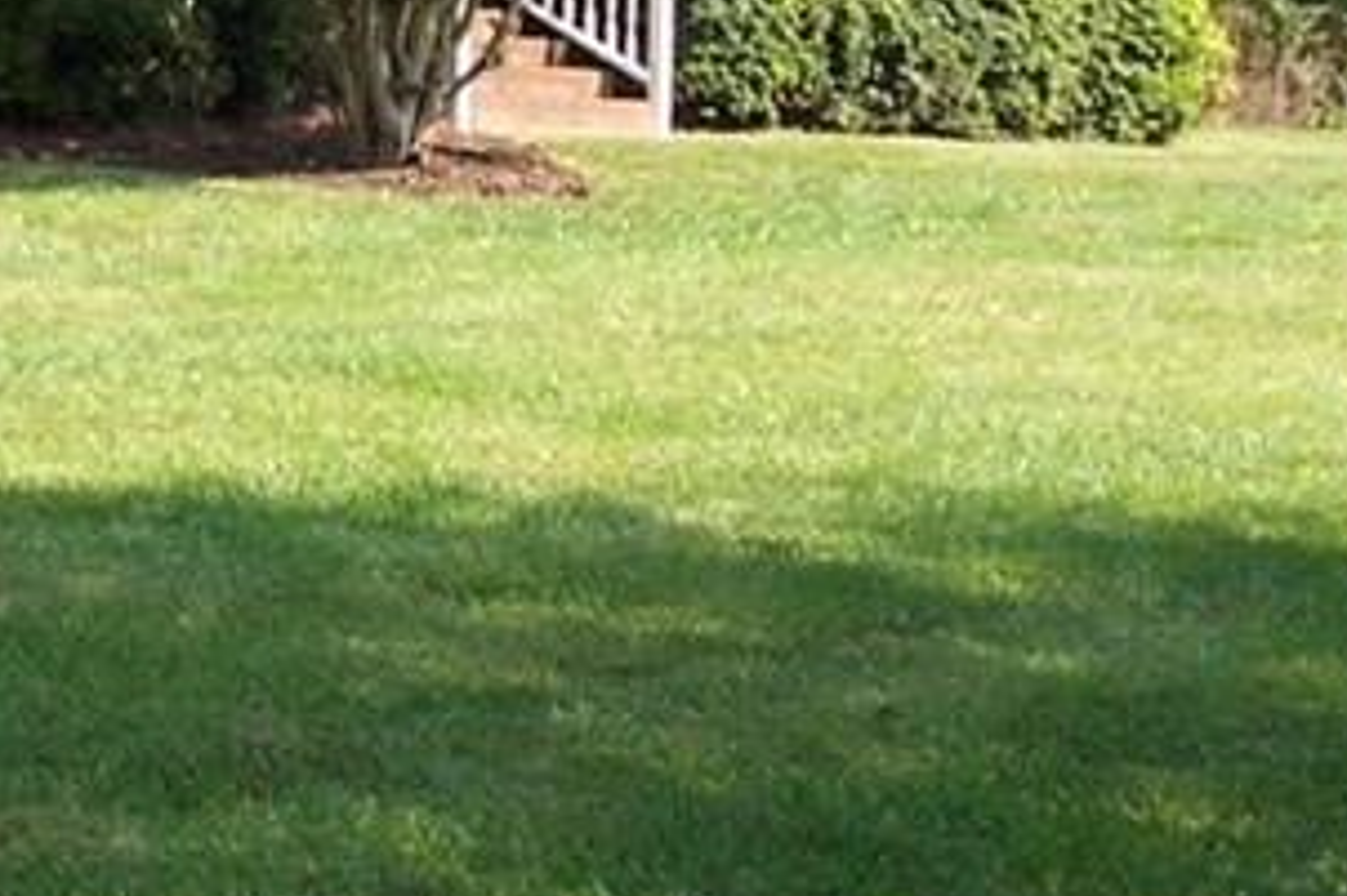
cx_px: 201
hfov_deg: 15.7
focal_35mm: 129
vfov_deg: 10.5
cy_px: -85
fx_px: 4824
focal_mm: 8
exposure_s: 1/250
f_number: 4.8
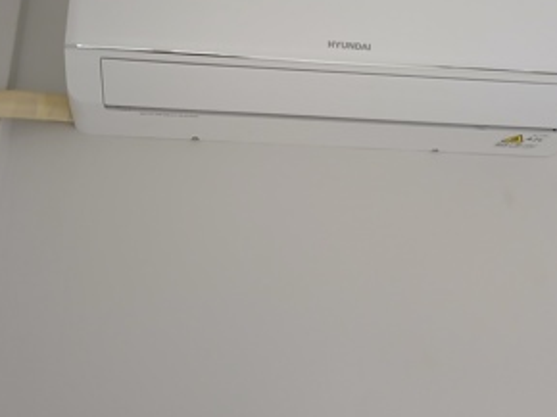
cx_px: 236
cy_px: 116
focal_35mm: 42
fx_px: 675
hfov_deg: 44.7
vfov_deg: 33.8
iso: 250
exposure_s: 1/33.3
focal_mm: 3.98
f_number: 1.8
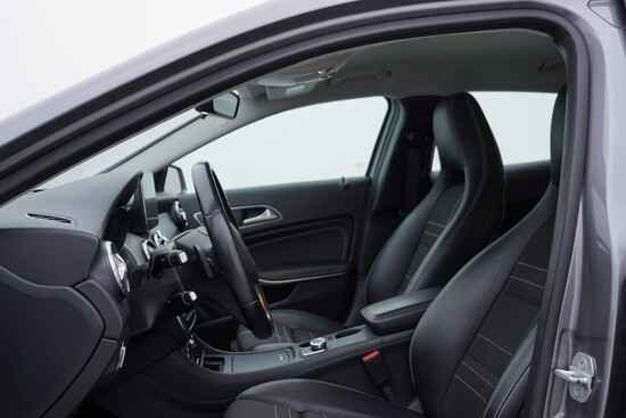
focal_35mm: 36
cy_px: 209
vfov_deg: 36.9
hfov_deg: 53.1
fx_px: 626
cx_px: 313
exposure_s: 1/60
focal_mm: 24
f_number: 3.5
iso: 125
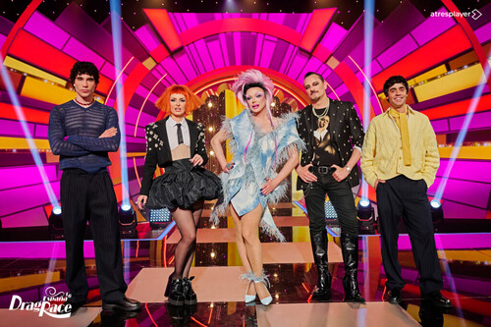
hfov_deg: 67.4
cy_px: 164
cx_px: 246
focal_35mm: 27
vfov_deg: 47.9
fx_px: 368
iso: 2000
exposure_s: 1/320
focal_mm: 27
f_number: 3.5
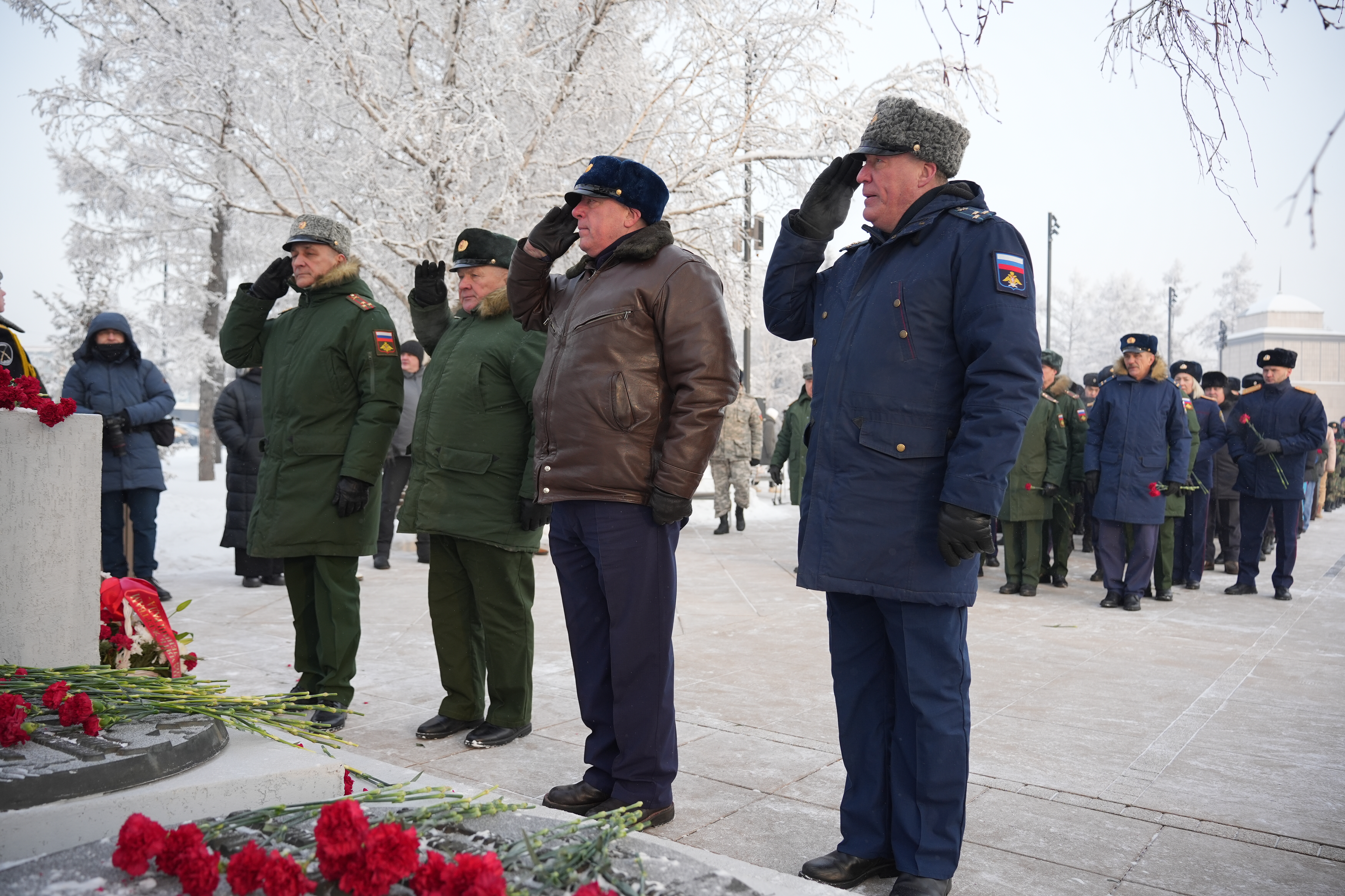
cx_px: 672
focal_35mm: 28
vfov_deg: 46.4
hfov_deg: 65.5
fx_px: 1046
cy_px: 448
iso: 400
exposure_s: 1/640
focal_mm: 28
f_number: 3.5
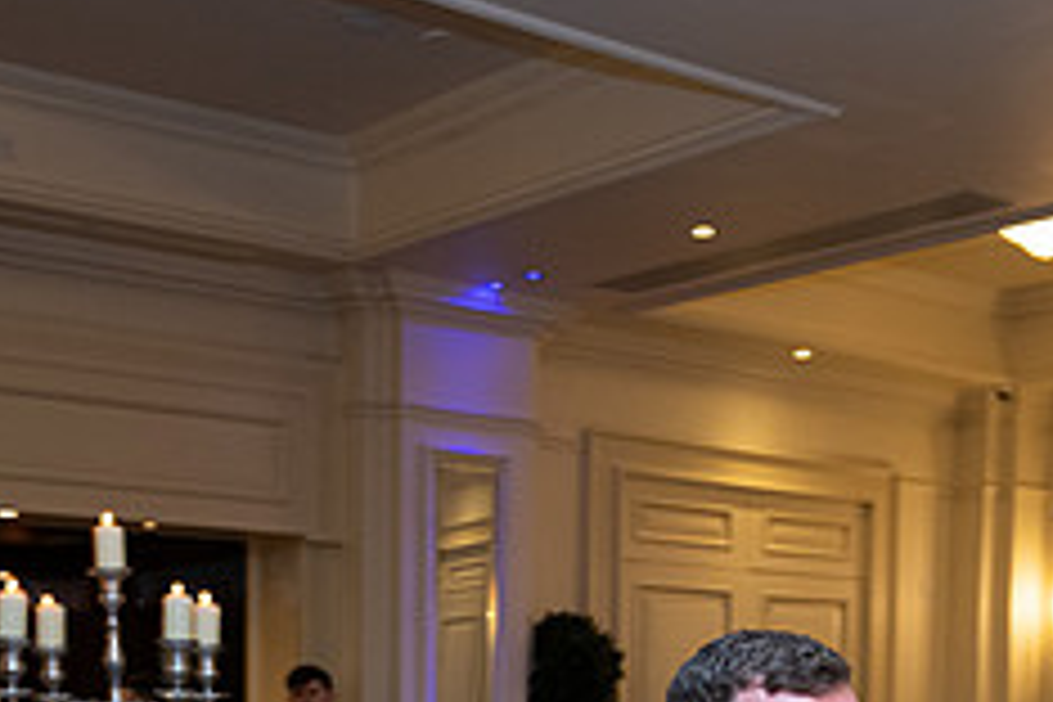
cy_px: 857
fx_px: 1960
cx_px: 855
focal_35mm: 67
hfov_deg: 29.3
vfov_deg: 19.1
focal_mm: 27
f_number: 3.5
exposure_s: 1/160
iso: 800
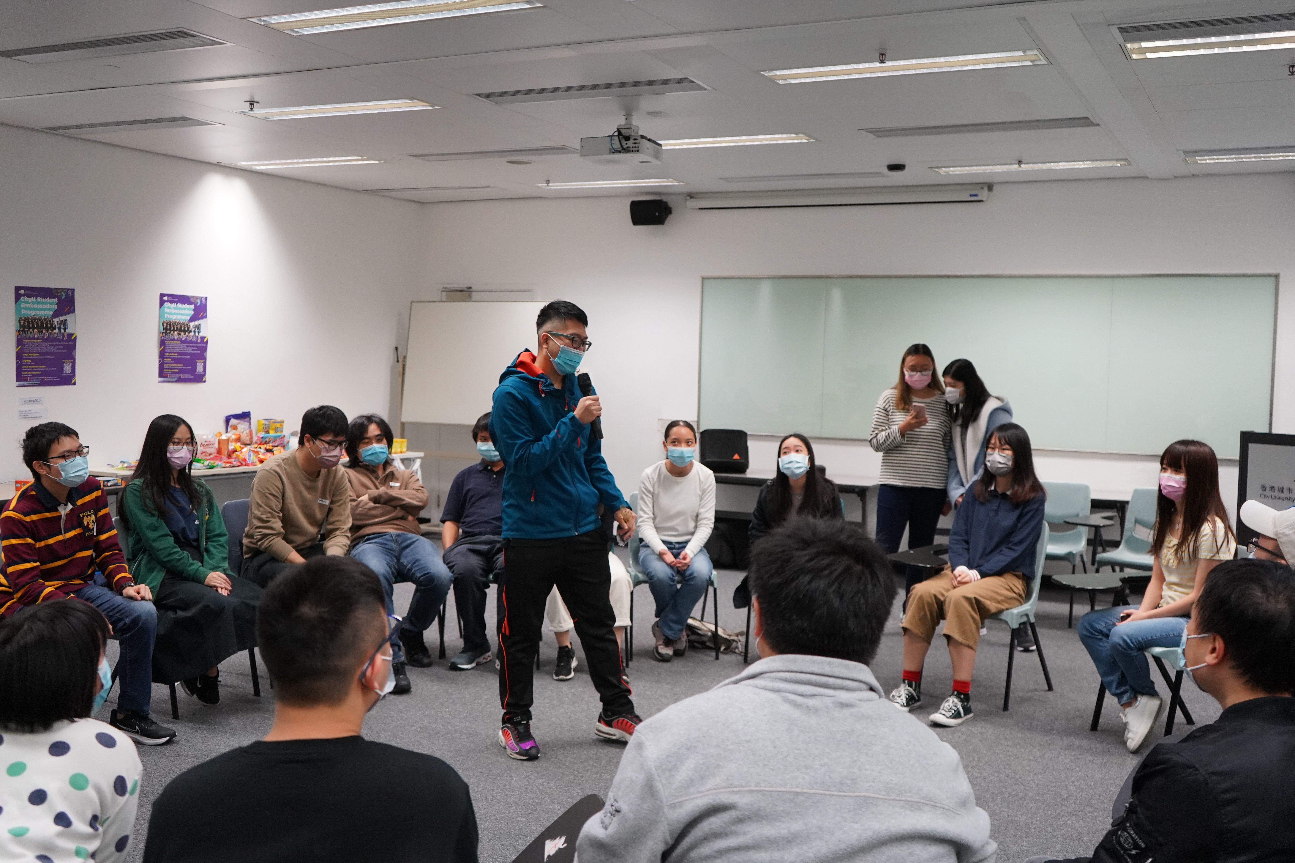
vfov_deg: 37.9
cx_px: 648
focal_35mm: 35
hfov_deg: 54.4
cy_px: 432
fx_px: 1259
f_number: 4
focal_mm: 35
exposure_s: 1/160
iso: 2500
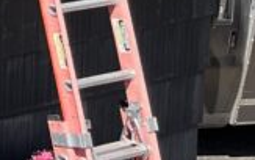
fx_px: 1203
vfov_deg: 6.8
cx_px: -491
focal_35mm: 173
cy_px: -336
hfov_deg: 9.6
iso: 50
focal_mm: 5.1
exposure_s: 1/2268
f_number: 1.6
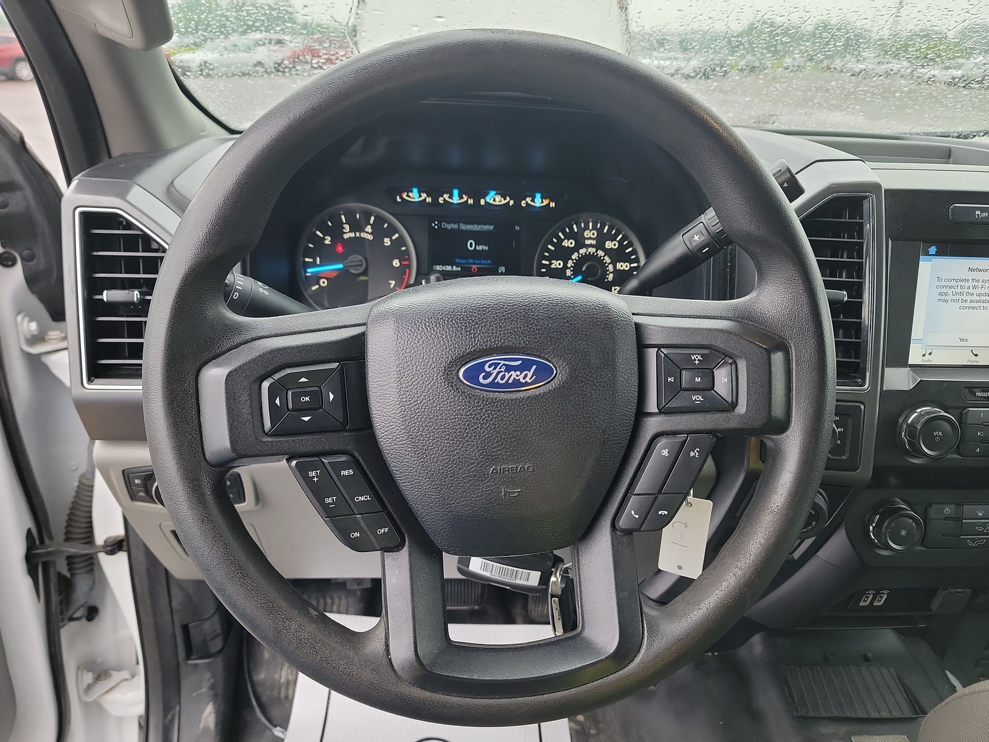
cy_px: 371
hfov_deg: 71.6
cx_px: 494
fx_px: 686
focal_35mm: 24
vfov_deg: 56.8
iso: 154
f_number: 1.8
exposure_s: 1/59
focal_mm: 6.7
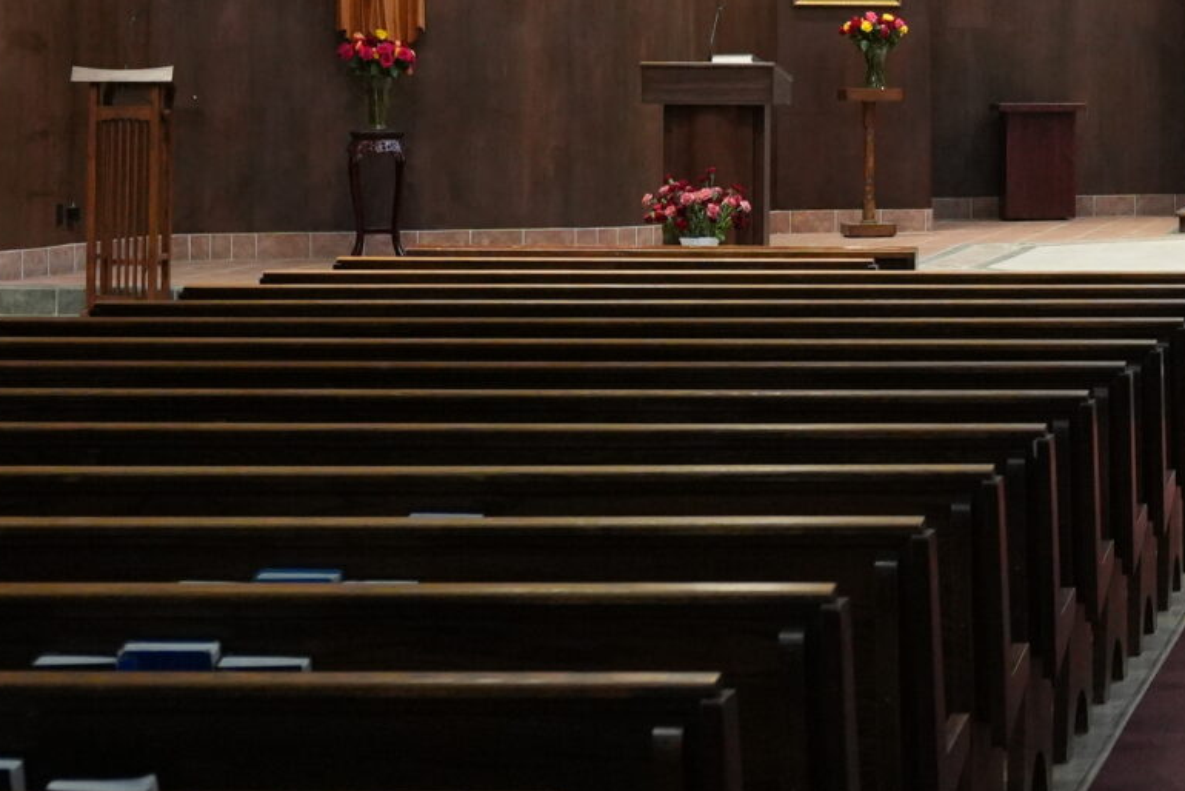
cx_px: 1479
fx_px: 3759
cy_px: 30
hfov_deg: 17.0
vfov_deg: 11.9
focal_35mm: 114
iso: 1600
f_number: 2.2
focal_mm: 22.9
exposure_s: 1/160
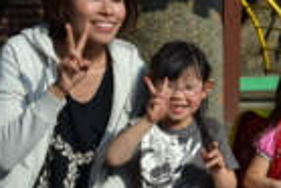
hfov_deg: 17.3
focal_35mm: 112
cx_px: 348
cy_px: 104
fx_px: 875
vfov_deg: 12.3
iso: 100
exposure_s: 1/250
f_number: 8
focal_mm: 26
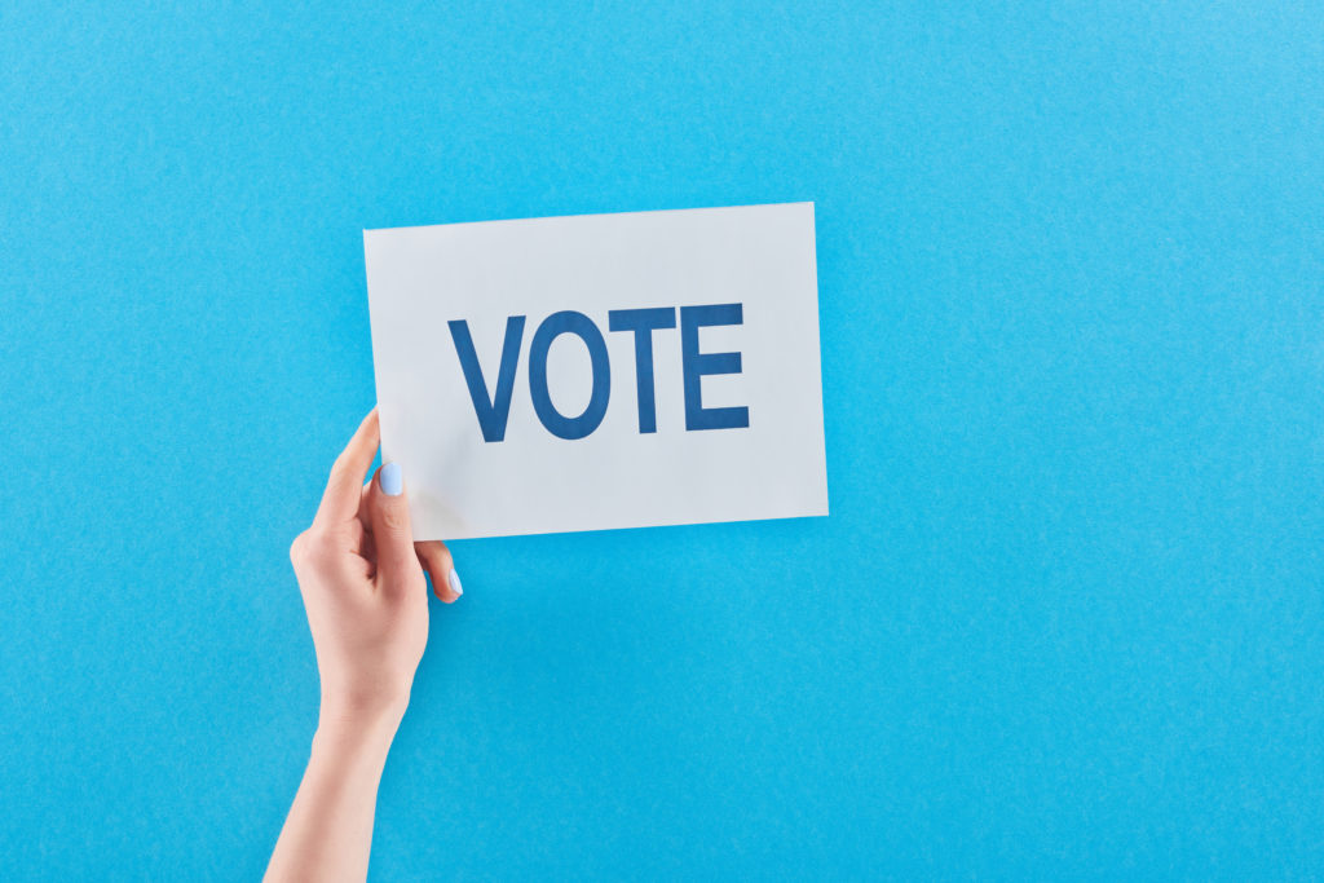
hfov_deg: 39.6
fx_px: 1839
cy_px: 442
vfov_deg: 27.0
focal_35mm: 50
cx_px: 662
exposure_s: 1/160
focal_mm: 50
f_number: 9
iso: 100
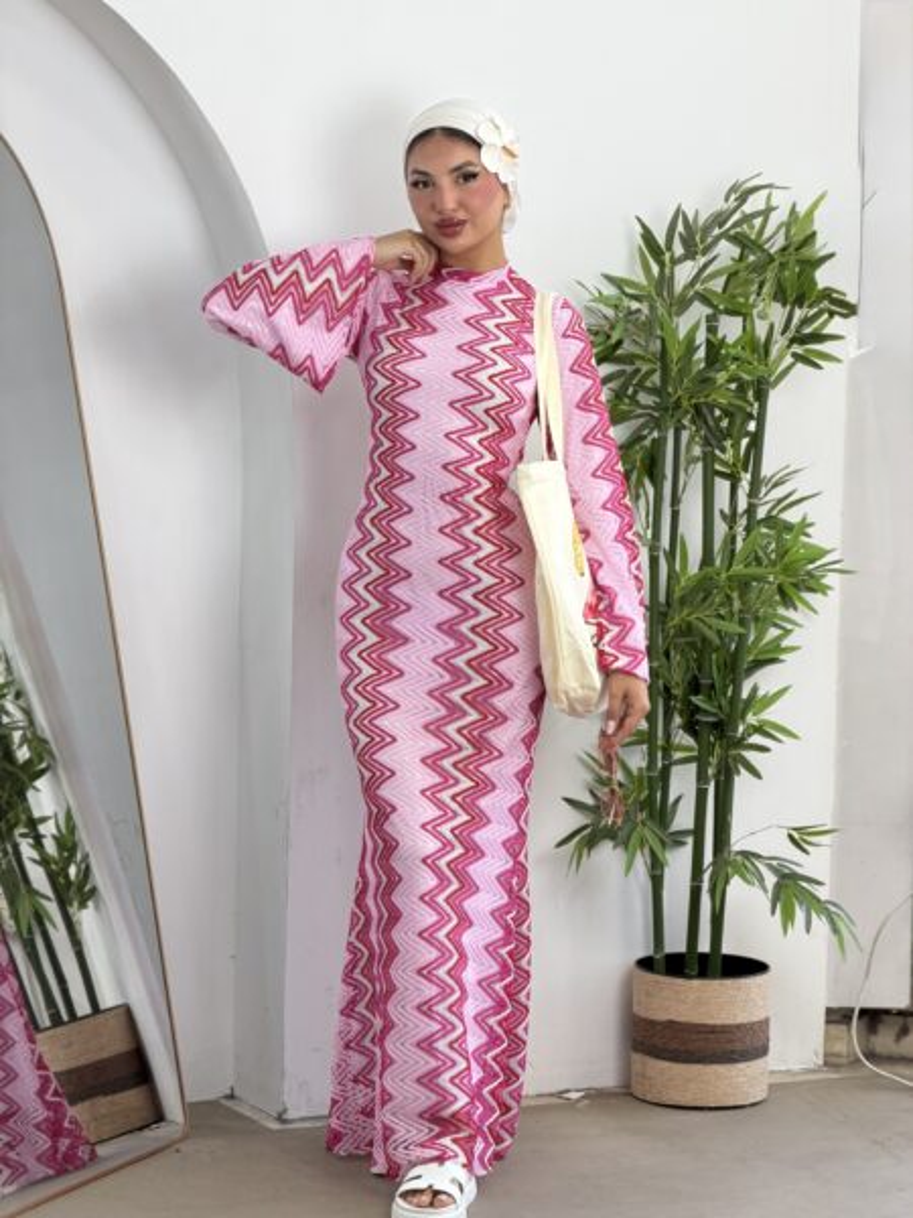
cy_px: 609
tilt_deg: -6.2
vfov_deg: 19.6
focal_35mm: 100
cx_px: 456
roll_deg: -1.1
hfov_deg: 14.8
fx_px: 3517
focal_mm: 16.89
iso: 100
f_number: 2.8
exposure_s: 1/100
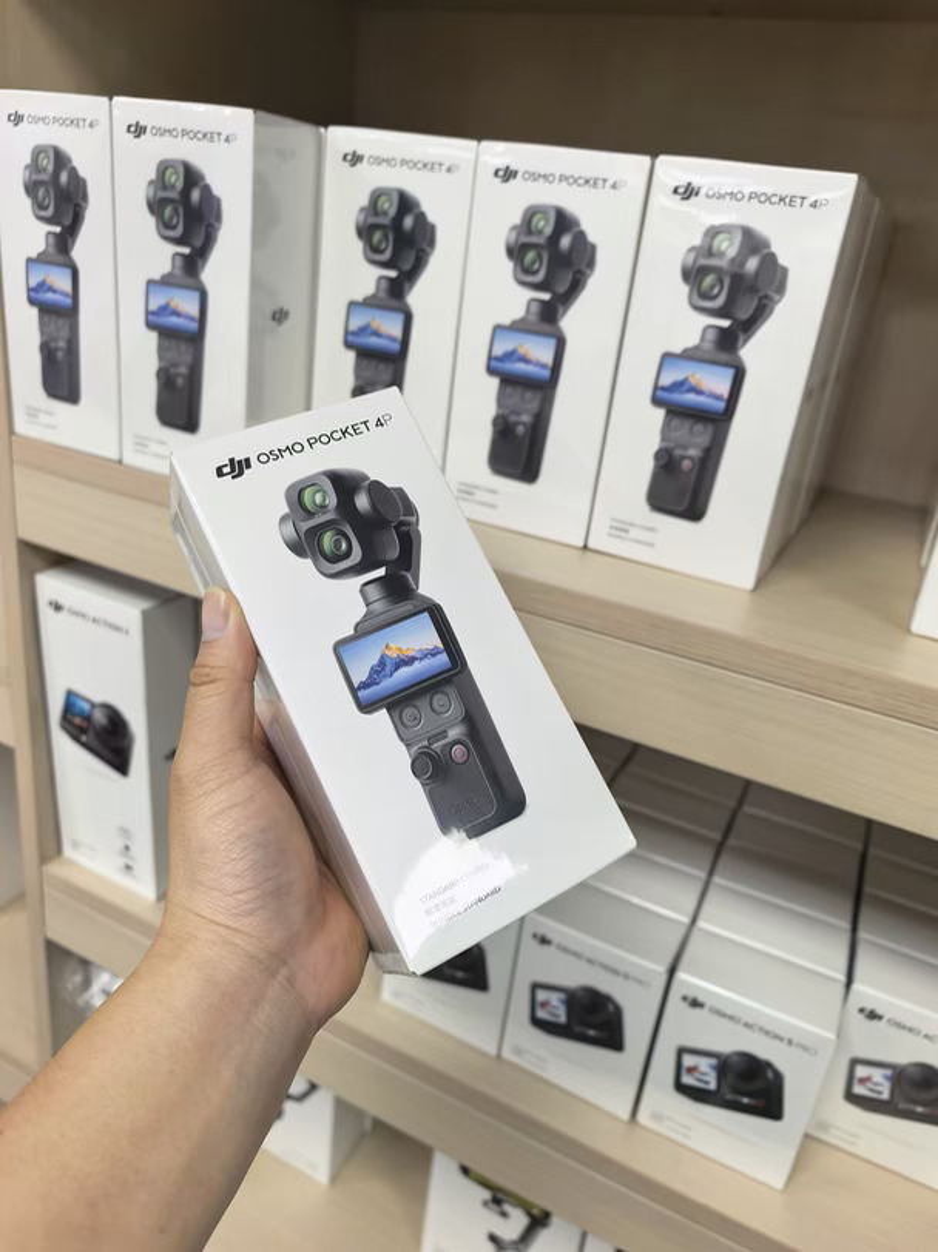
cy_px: 626
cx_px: 469
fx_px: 868
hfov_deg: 56.8
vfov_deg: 71.6
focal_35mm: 24
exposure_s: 1/100
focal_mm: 8.5
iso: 250
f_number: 2
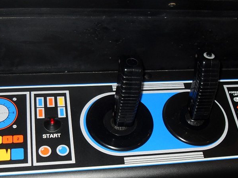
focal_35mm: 58
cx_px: 131
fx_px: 399
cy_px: 100
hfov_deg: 33.2
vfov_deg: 25.2
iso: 100
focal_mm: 6.3
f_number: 2.8
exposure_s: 1/45
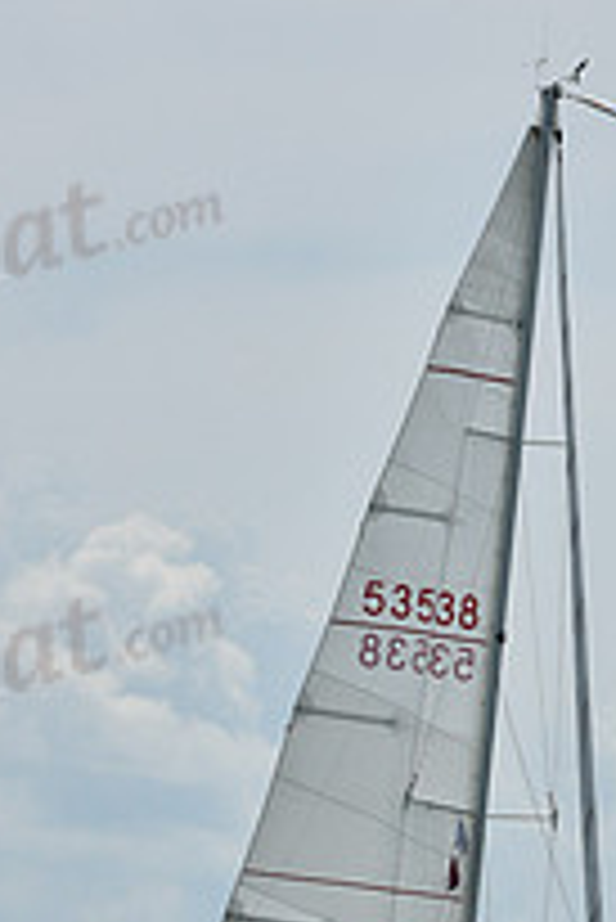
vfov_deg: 5.4
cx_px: 456
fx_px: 9787
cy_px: 859
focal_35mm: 382
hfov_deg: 3.6
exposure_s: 1/1000
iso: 320
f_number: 13
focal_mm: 135
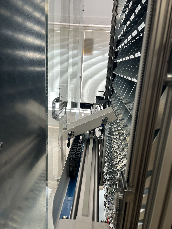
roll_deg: -3.9
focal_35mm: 26
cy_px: 114
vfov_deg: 67.3
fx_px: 172
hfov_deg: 53.1
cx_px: 86
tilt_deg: -15.9
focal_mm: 5.7
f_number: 1.5
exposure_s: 1/121
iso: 40
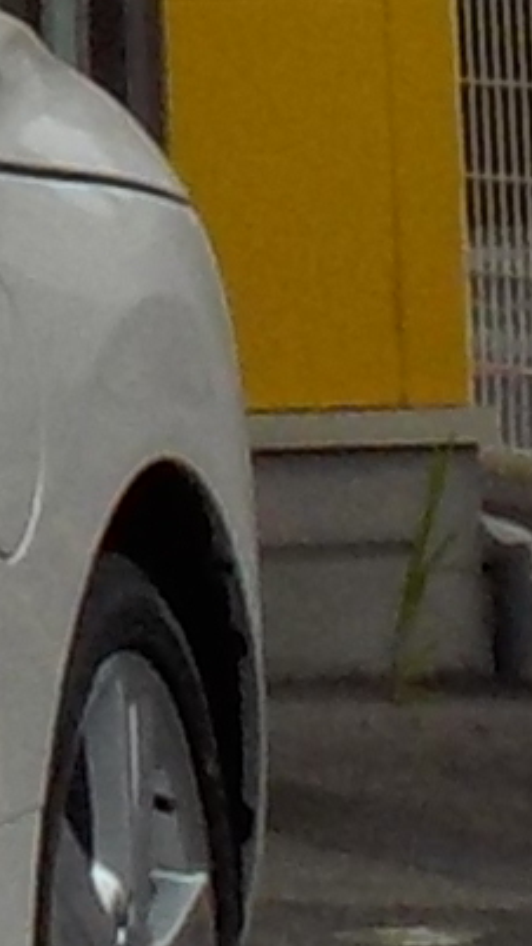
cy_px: -1184
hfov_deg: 2.7
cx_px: -1970
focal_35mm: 428
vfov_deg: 4.9
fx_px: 10738
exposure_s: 1/1250
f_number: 3.7
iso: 125
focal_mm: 5.2
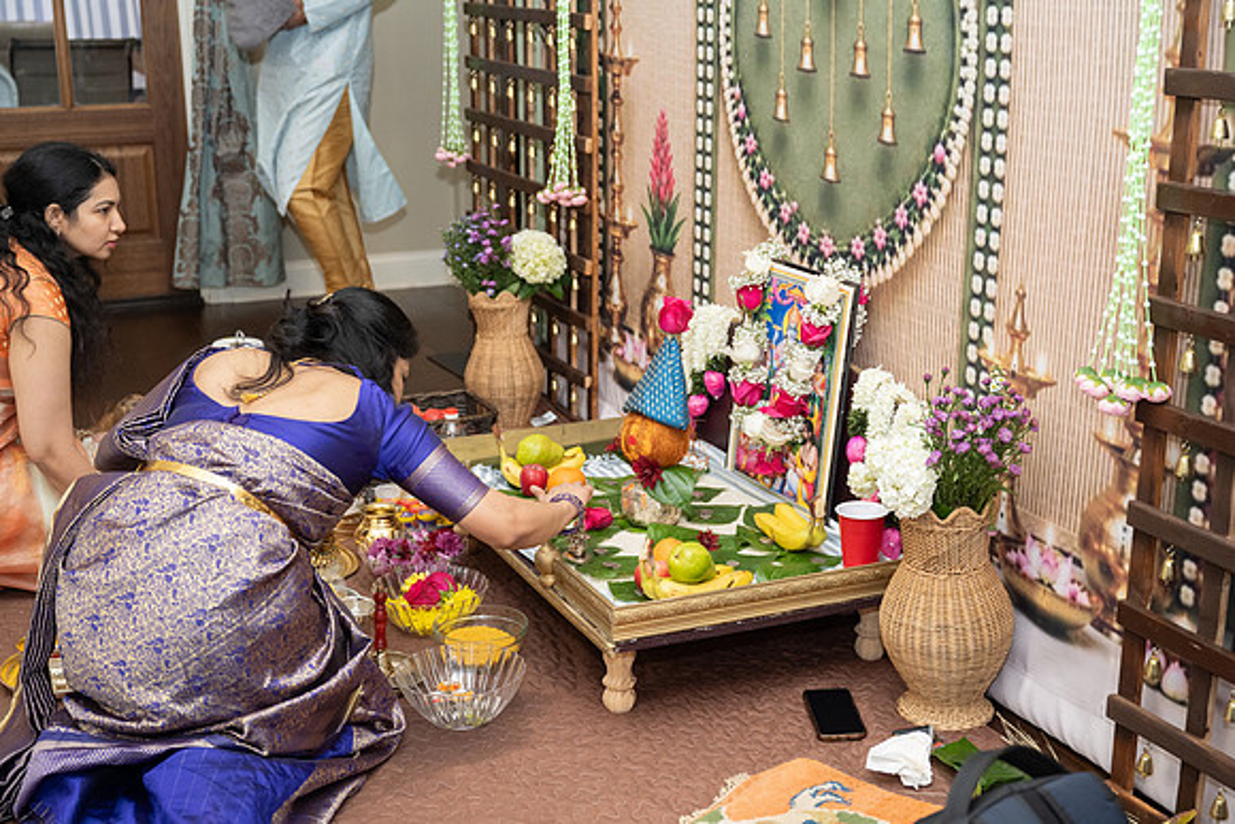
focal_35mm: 46
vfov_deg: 29.2
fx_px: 1581
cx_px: 626
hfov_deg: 42.7
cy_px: 412
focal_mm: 45
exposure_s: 1/160
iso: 800
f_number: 3.5
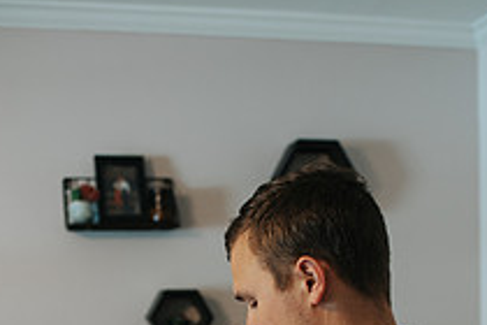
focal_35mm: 75
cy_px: 471
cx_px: 295
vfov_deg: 16.7
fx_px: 1015
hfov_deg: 26.9
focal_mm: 35
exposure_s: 1/250
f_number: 2.8
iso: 1000
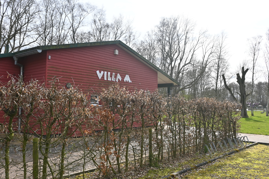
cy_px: 90
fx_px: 247
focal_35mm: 33
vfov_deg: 40.0
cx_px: 134
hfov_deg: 57.2
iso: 100
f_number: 6.3
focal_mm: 22
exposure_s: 1/320
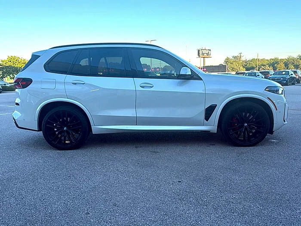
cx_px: 150
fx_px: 217
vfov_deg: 54.9
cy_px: 113
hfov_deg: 69.4
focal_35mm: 25
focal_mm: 6.76
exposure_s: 1/831
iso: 80
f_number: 1.78
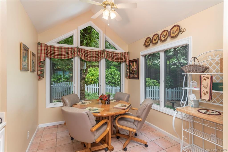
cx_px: 114
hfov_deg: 90.0
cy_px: 76
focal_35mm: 18
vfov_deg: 67.4
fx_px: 114
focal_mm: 18
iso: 500
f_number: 8
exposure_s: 1/5
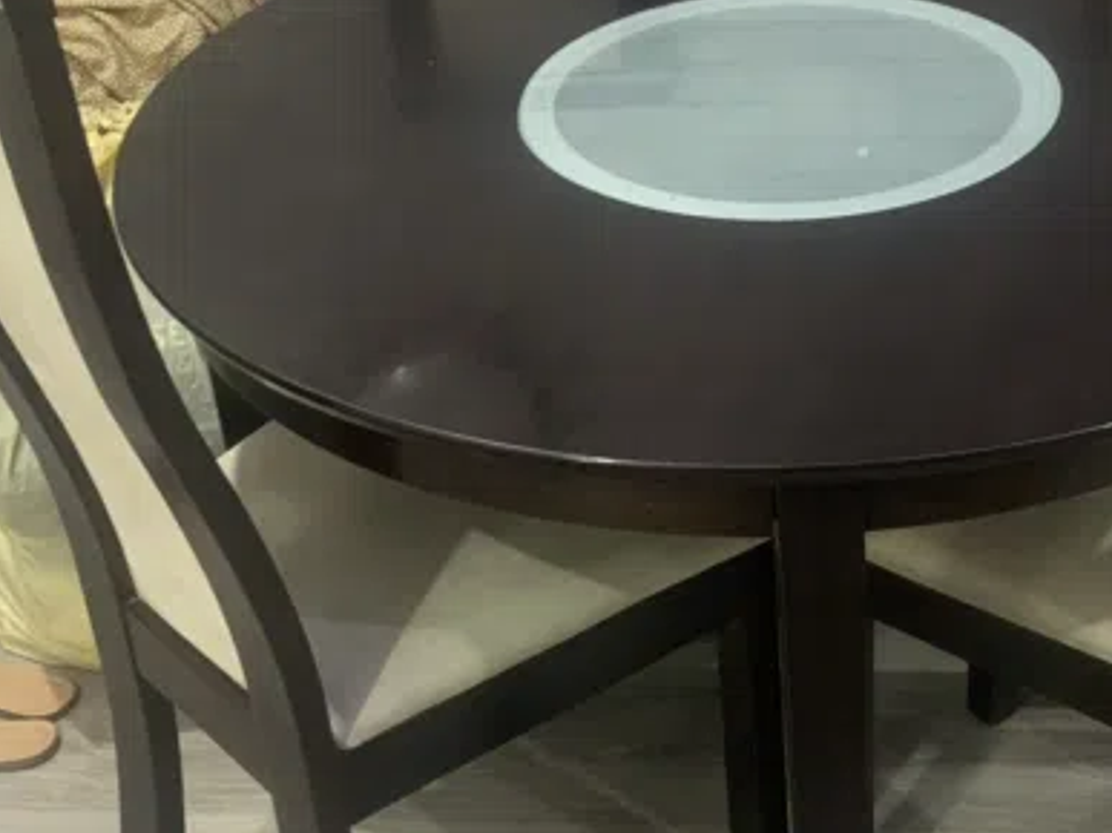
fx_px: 1381
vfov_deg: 32.9
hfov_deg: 42.9
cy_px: 204
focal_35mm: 43
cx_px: 793
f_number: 1.8
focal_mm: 4.25
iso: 320
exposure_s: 1/33
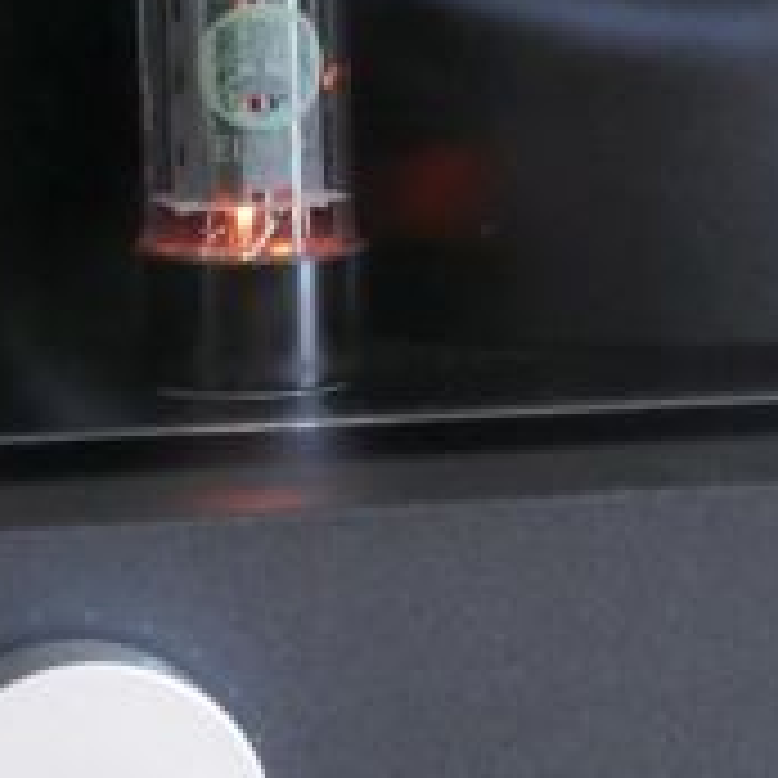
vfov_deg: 3.9
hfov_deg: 3.9
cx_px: 805
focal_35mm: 450
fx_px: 11442
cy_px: 438
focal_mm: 55
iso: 3200
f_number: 5.1
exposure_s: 1/8
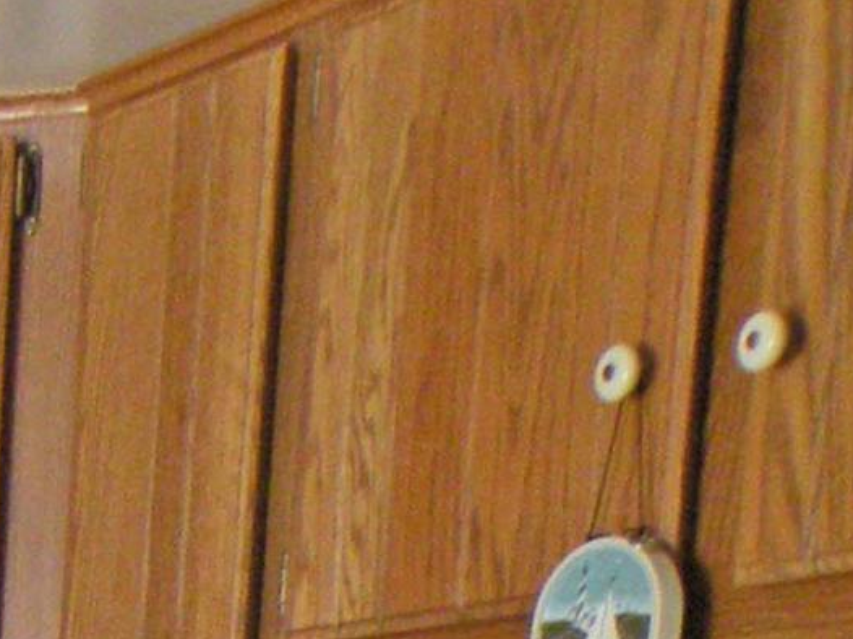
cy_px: 1614
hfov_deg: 10.4
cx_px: -1429
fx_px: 3793
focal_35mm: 154
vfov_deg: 8.6
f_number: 2.8
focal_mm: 4.7
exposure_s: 1/59.8
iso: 205
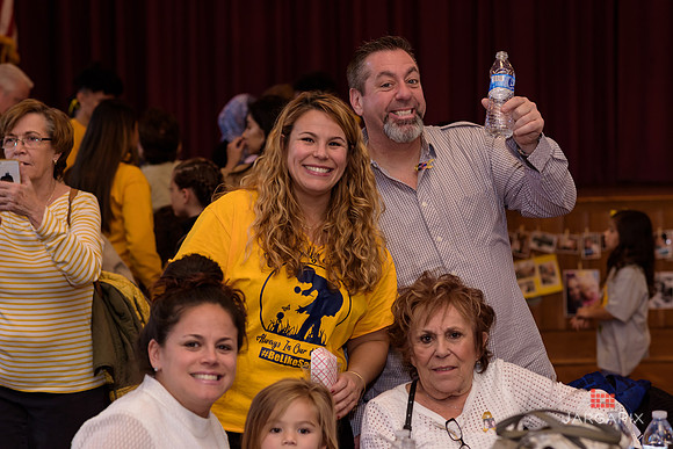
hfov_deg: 23.9
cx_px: 336
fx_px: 1589
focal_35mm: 85
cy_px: 224
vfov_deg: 16.1
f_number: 4
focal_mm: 85
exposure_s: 1/125
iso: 320
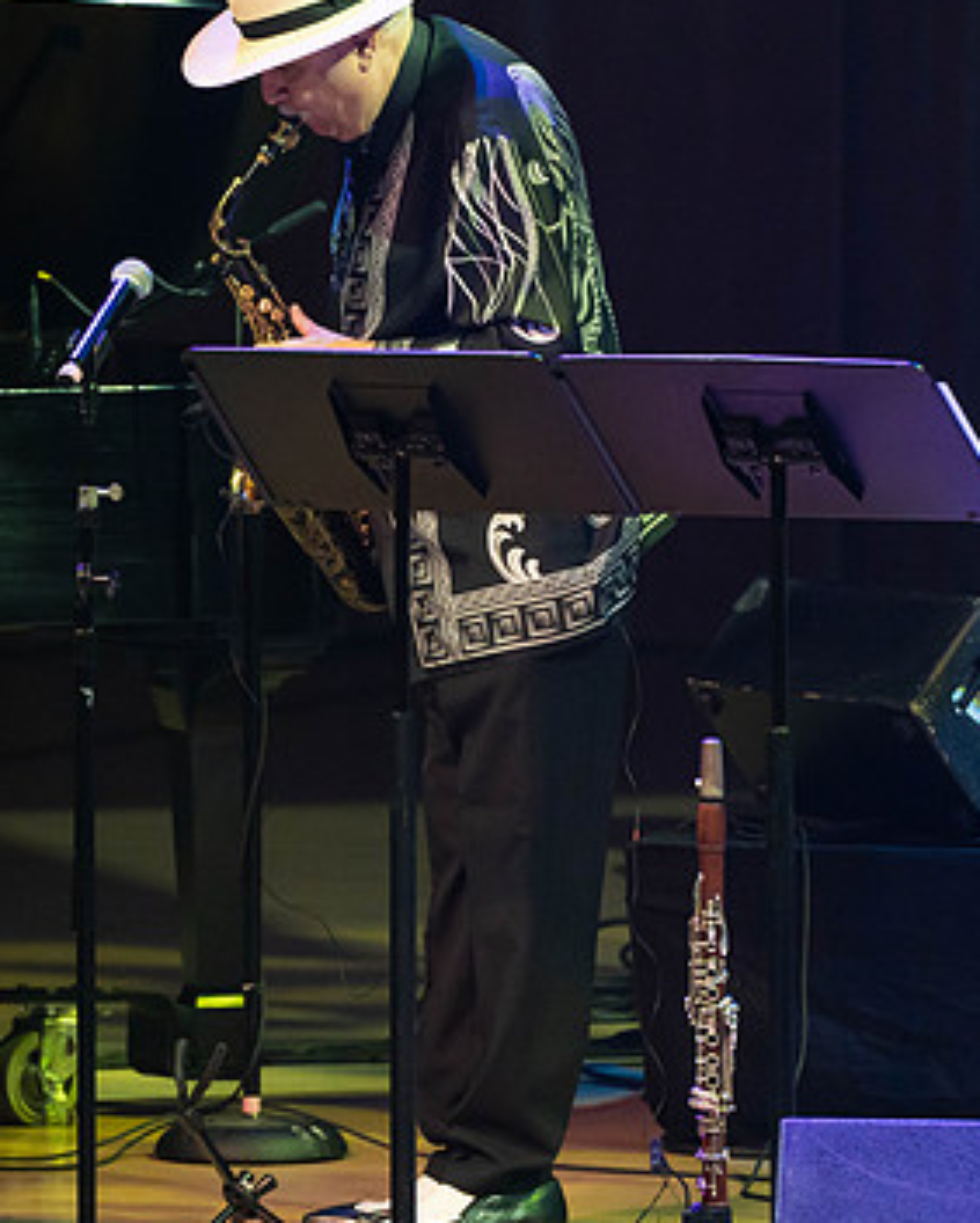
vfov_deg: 2.7
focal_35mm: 719
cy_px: 539
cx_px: 251
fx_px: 26045
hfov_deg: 2.2
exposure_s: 1/160
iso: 2500
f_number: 5.6
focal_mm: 400
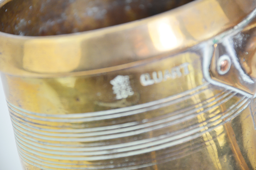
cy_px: 85
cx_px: 128
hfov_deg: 10.2
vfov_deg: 6.8
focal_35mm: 202
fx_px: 1437
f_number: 5.6
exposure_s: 1/200
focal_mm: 135
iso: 800
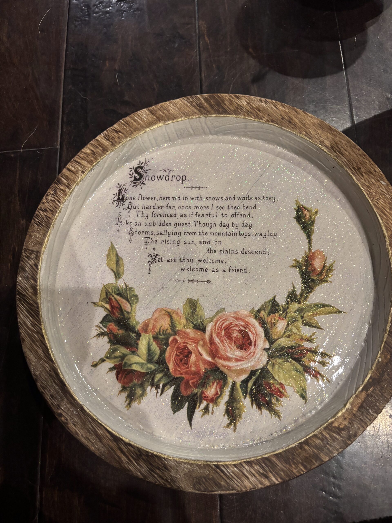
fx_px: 393
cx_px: 196
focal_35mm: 26
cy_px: 262
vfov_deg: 67.3
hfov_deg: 53.1
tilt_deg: -73.4
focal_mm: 5.96
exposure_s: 1/40
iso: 400
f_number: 1.6
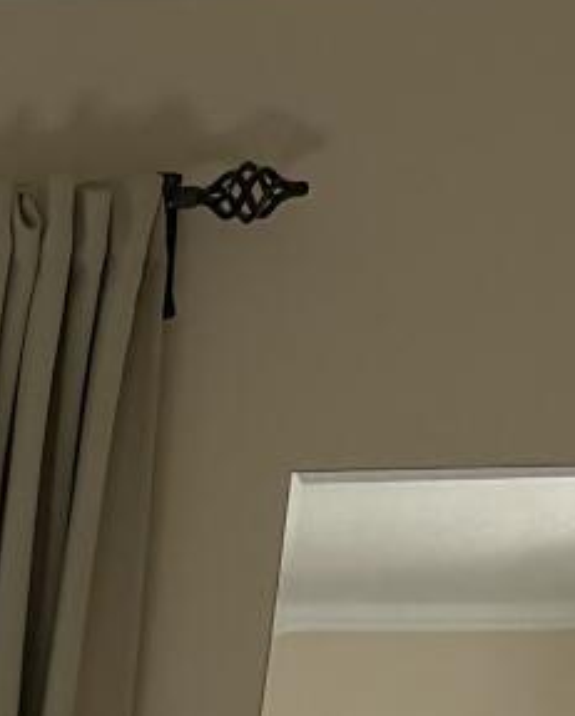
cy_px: 2382
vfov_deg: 8.5
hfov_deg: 7.9
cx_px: -983
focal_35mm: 176
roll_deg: -0.8
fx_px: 3738
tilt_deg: -18.9
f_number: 1.6
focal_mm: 5.96
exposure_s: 1/363
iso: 64
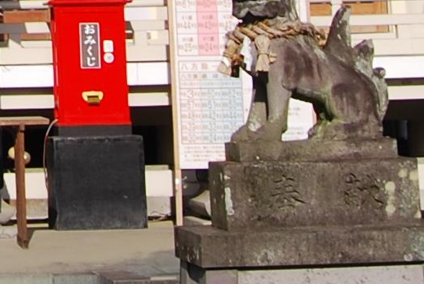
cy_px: -473
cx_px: -354
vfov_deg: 6.4
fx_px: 2370
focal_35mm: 201
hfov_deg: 9.7
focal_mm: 18
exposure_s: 1/250
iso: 100
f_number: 8
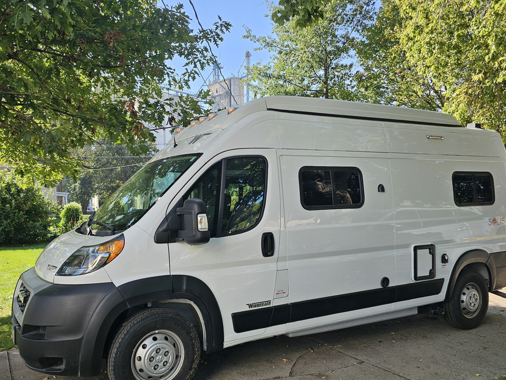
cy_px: 226
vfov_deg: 46.6
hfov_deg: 60.0
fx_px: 439
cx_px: 244
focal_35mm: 30
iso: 10
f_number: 1.7
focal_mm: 6.3
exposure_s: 1/211
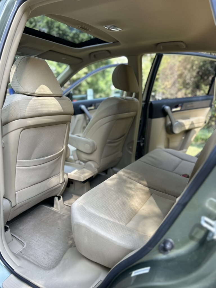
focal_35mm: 26
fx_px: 216
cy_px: 144
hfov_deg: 53.1
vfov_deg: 67.3
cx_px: 108
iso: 40
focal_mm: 5.7
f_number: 1.5
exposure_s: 1/168
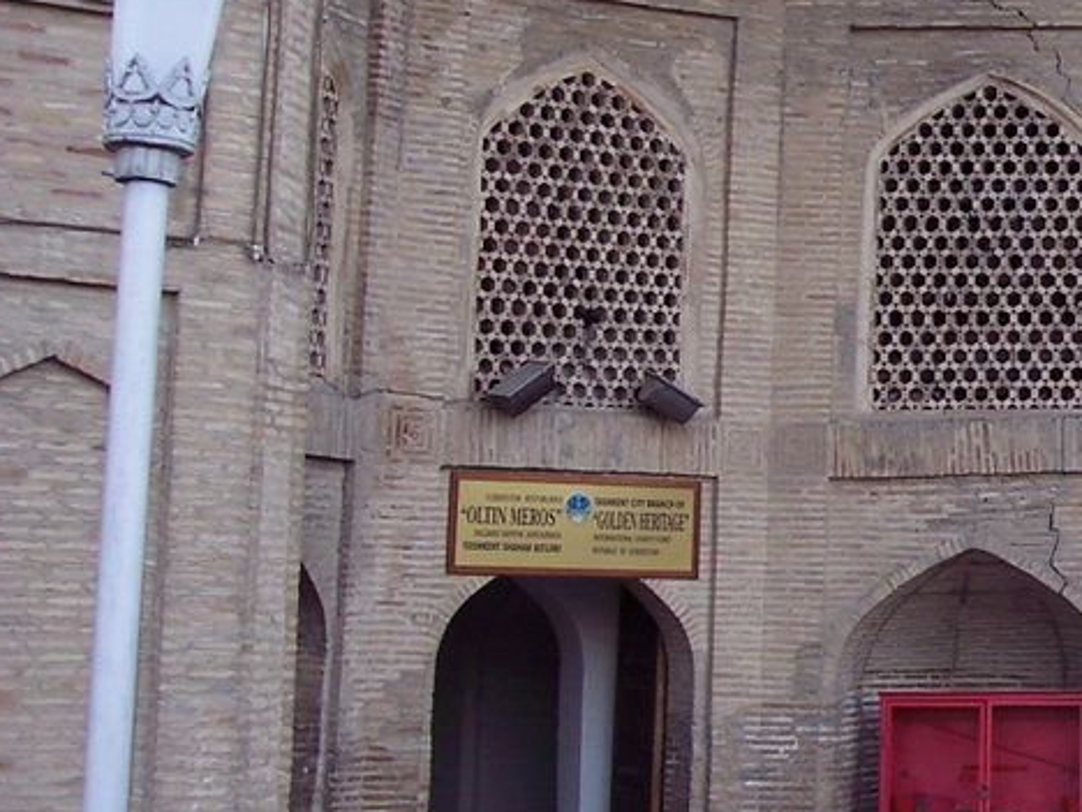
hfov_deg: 18.4
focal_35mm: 100
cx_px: 1359
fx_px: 3126
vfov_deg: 14.8
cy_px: 250
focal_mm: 8
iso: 100
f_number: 3.4
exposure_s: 1/90
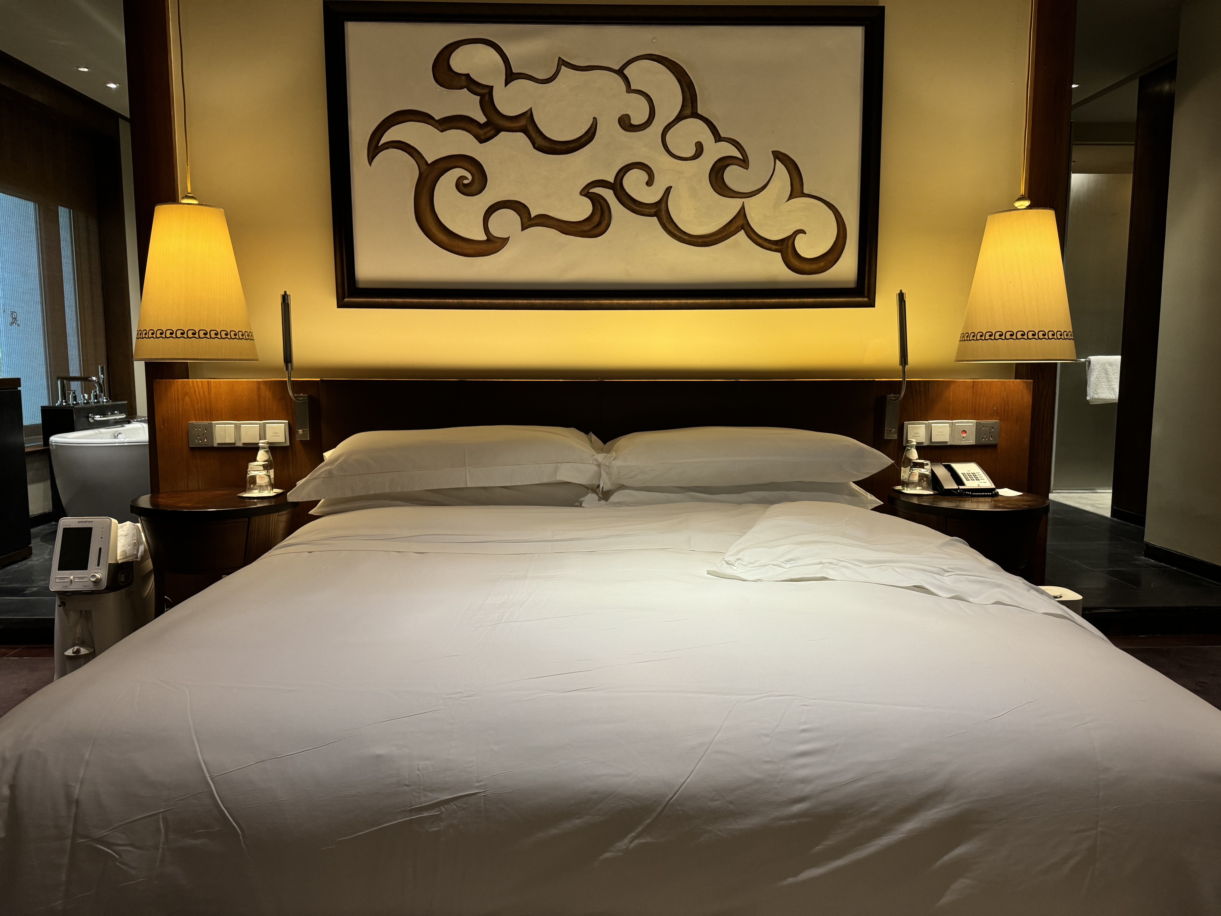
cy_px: 458
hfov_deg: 71.6
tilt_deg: -6.8
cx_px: 610
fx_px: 847
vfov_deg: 56.8
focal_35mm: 24
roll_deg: -0.2
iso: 200
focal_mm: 6.76
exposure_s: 1/50
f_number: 1.78
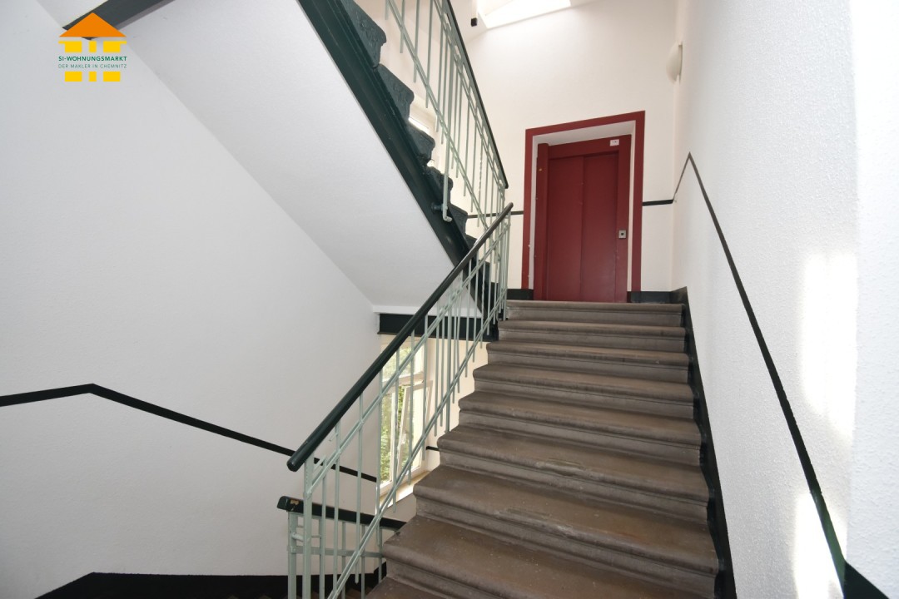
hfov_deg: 100.4
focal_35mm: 15
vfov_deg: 77.3
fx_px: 375
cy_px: 300
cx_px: 450
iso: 720
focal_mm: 10
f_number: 5
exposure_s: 1/200
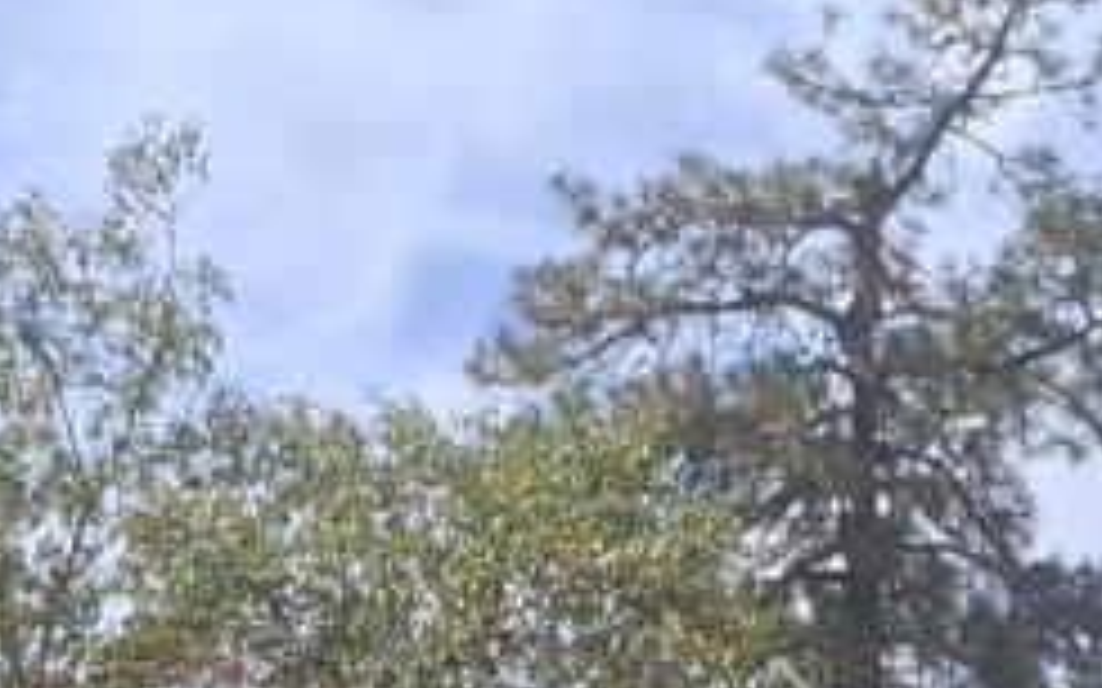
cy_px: 1392
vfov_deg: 8.3
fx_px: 4474
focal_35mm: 149
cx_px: 670
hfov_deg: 14.0
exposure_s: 1/2667
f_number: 1.8
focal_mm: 5.54
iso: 50
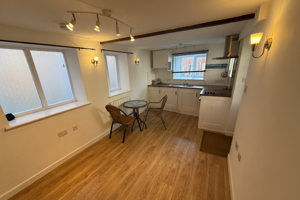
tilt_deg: -18.7
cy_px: 110
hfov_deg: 100.4
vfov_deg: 77.1
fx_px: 125
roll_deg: +2.3
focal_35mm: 15
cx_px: 147
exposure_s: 1/100
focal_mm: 2.22
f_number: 2.2
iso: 200
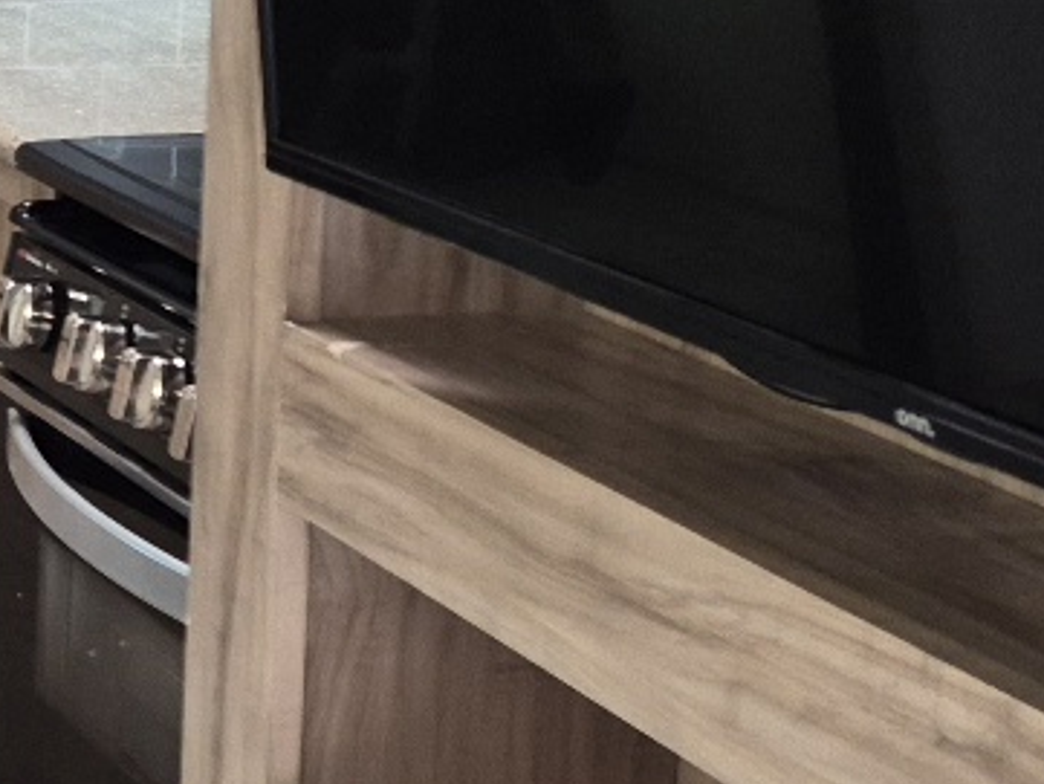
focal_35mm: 102
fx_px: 3077
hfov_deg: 15.1
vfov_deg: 14.4
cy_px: 107
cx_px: -1131
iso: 500
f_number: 1.8
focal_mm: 5.4
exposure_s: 1/120
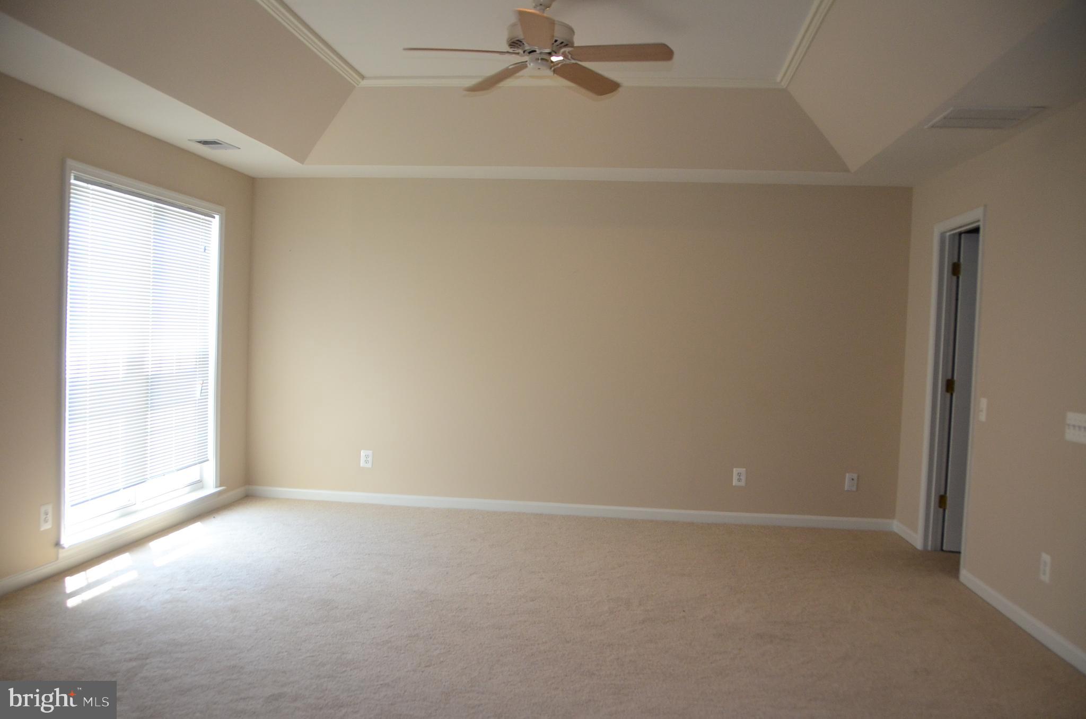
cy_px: 360
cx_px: 543
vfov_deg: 43.4
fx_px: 903
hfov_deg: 62.0
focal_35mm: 30
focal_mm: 20
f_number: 3.5
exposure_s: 1/250
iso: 800
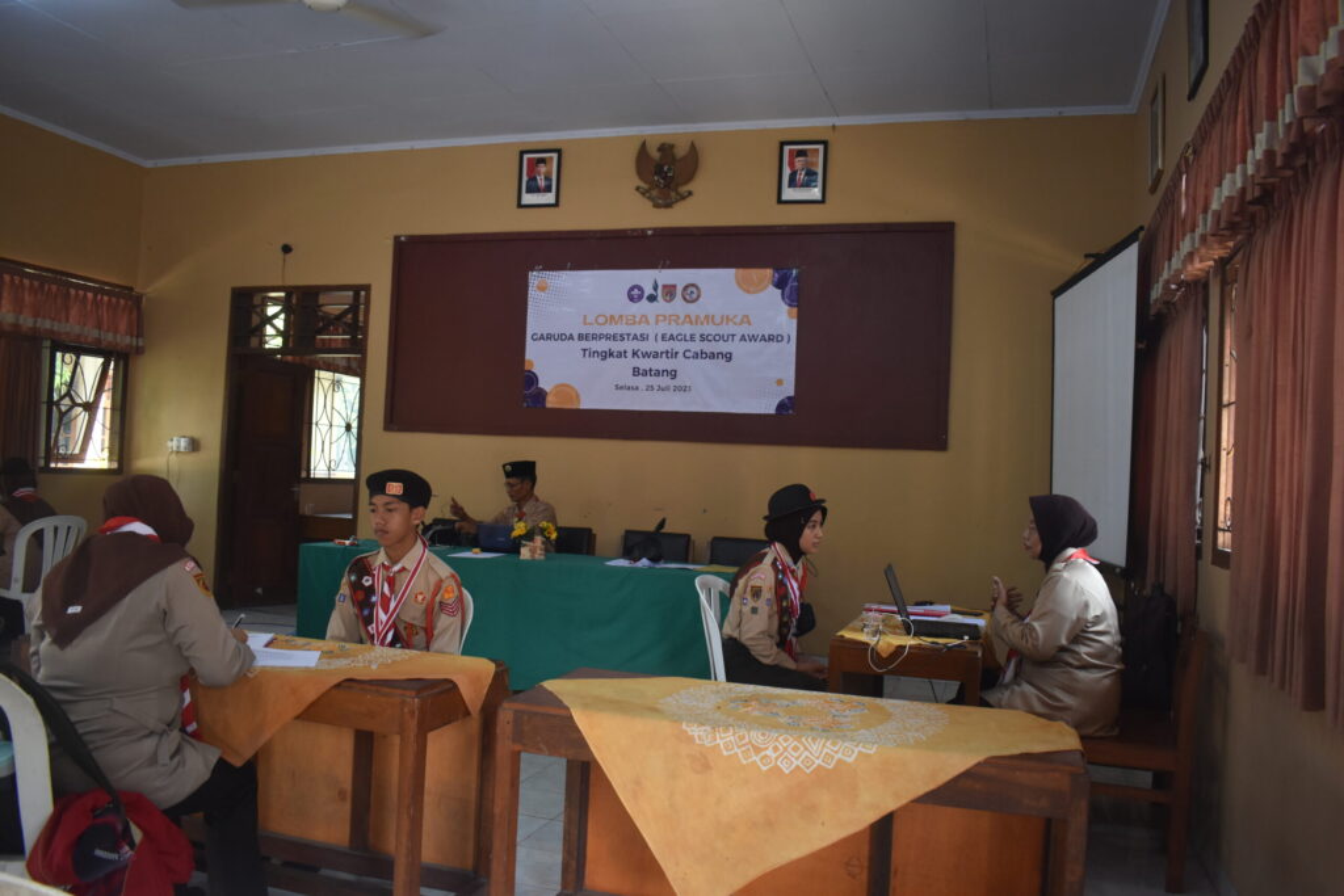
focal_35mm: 27
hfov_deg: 67.4
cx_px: 672
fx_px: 1008
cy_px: 448
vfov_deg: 47.9
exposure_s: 1/60
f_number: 3.5
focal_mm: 18
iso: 800
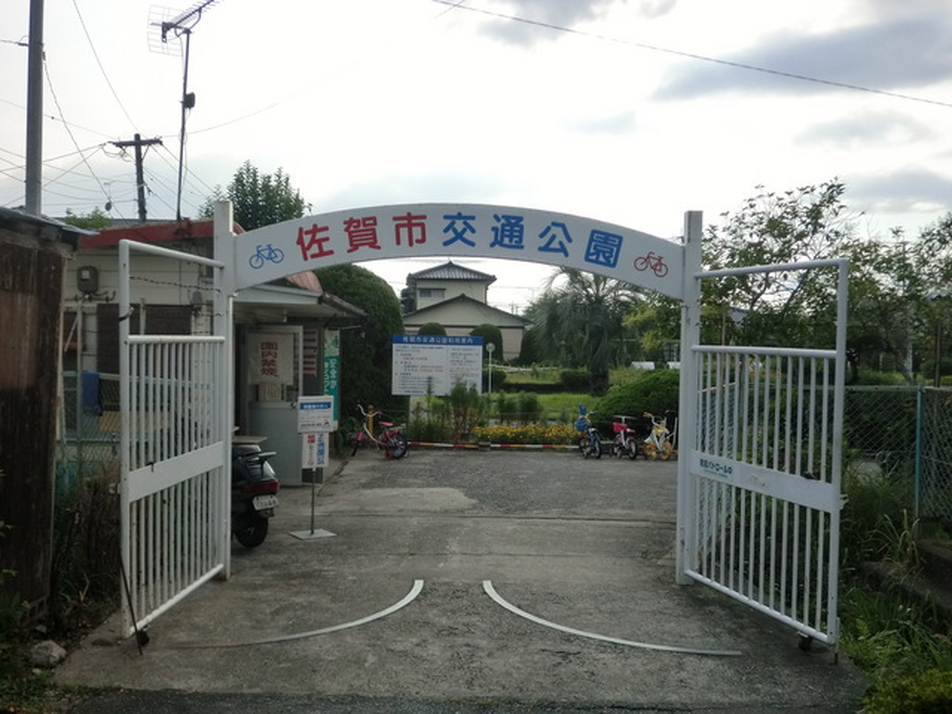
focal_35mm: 36
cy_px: 357
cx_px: 476
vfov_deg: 39.7
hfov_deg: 51.4
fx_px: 990
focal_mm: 6.58
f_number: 8.7
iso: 50
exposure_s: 1/160
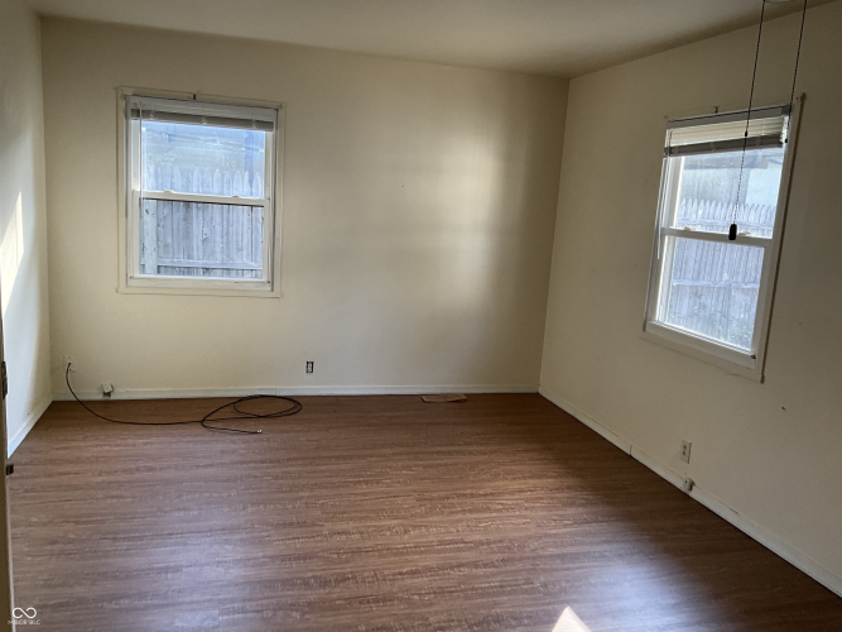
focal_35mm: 29
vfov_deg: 48.2
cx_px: 421
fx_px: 705
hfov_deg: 61.7
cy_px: 316
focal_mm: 3
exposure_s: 1/60
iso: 80
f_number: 1.8
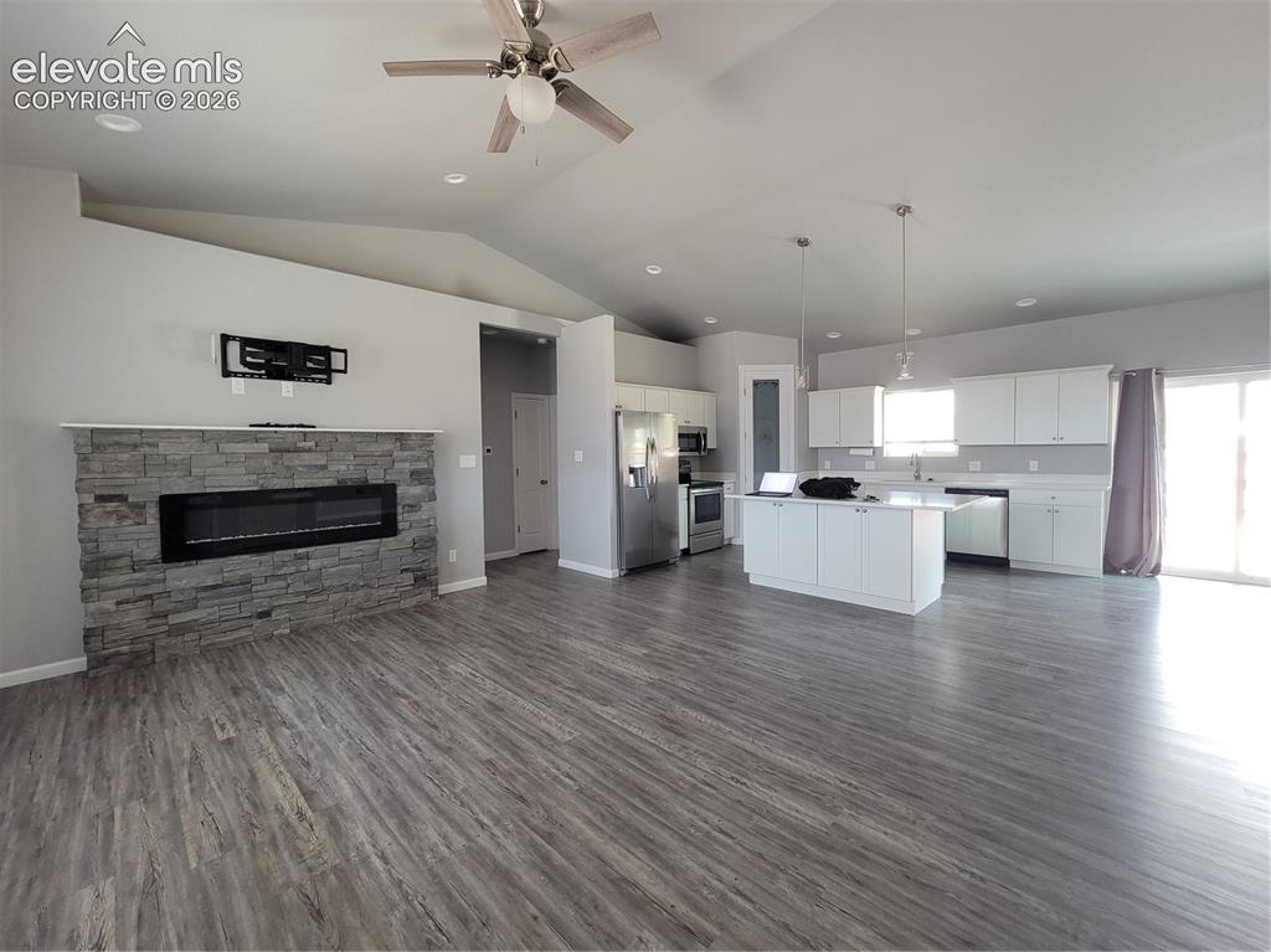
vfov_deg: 89.9
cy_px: 476
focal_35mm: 13
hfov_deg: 106.2
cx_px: 636
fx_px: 477
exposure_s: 1/60
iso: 250
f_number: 2.2
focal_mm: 2.2
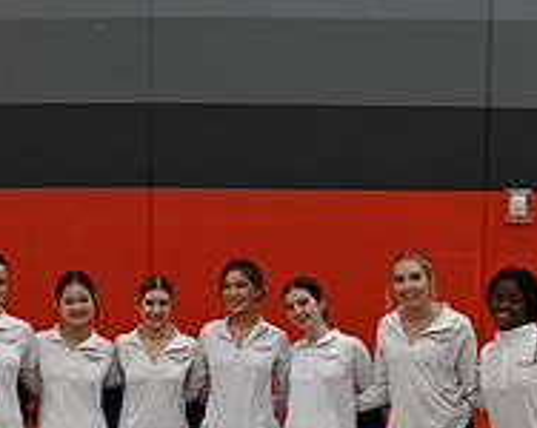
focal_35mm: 84
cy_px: 459
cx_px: 183
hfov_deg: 22.7
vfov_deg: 17.7
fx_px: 1334
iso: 800
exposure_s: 1/80
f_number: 4.5
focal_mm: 29
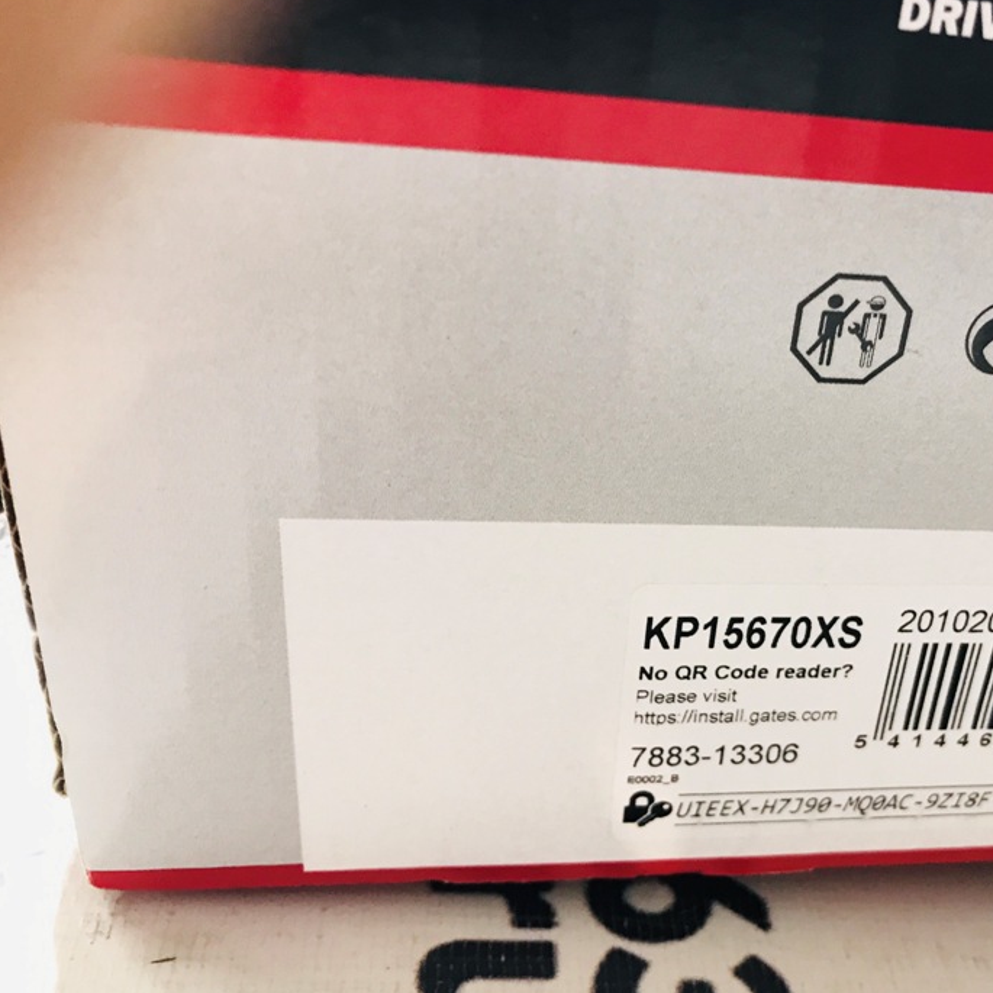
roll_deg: -12.2
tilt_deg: -29.2
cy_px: 489
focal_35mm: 37
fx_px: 1201
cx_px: 739
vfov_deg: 44.9
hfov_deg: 43.5
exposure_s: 1/17
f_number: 1.8
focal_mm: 3.99
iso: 50
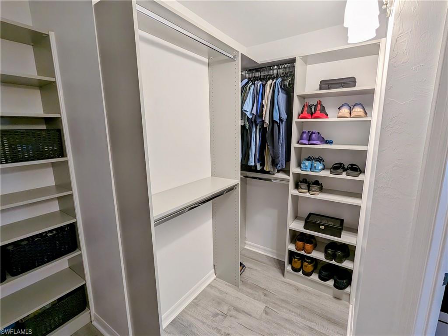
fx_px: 207
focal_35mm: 16
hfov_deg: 94.5
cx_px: 224
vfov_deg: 78.1
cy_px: 168
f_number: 2.2
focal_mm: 2.22
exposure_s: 1/40
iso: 55
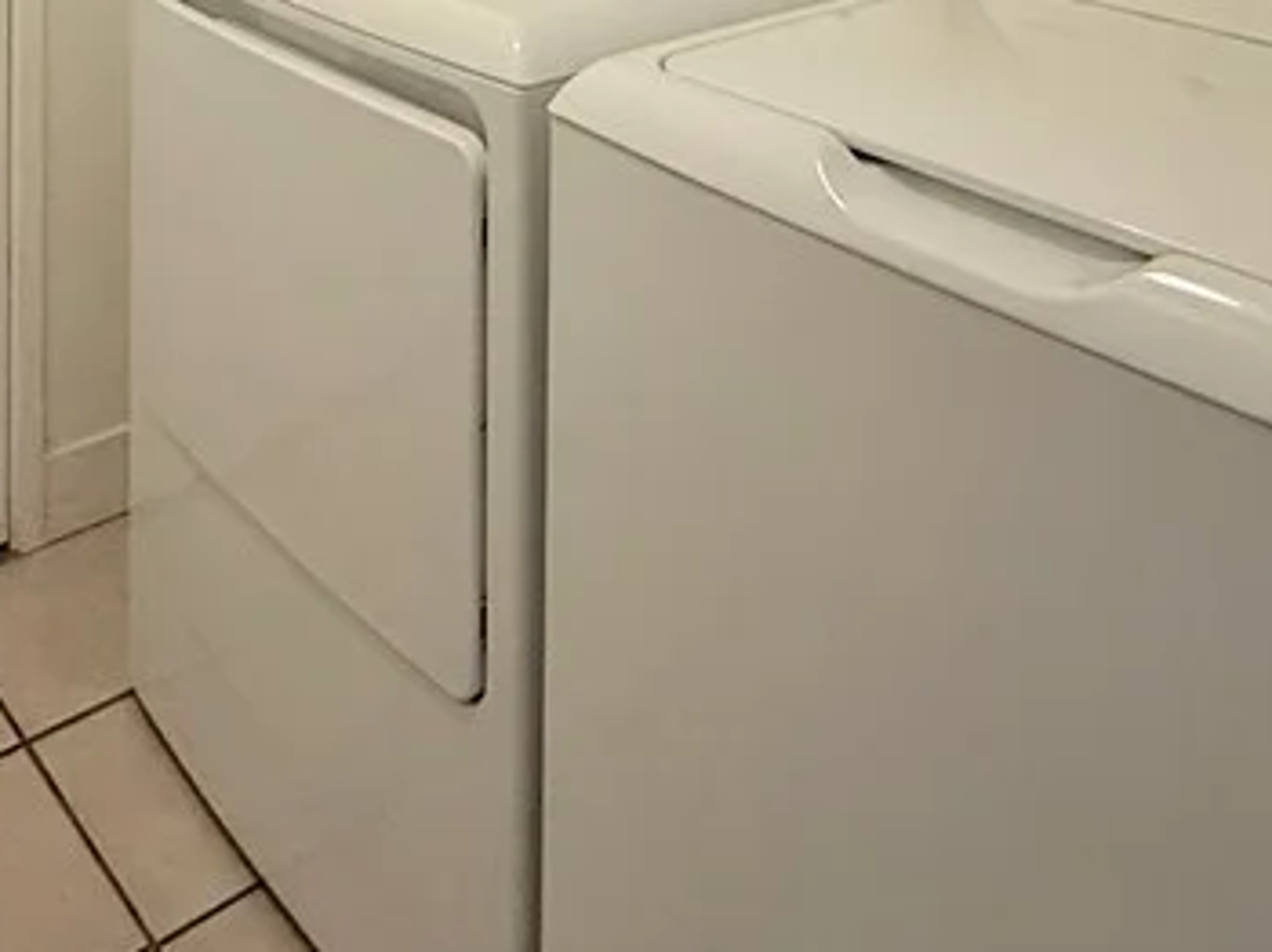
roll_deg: +0.1
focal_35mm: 41
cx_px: 353
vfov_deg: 26.9
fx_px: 1506
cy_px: -407
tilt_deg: +0.6
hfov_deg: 44.6
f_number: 2.2
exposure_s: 1/120
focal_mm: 2.22
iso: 320
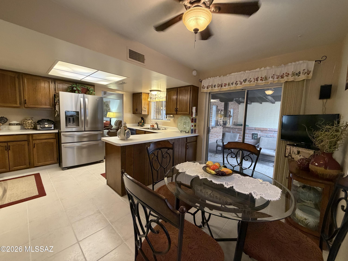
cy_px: 130
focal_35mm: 14
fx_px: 141
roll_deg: -2.1
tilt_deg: -5.8
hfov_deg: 102.1
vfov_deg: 85.7
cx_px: 174
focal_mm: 2.22
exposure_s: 1/60
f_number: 2.2
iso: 400
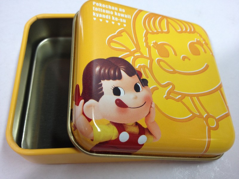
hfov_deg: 52.6
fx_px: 242
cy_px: 90
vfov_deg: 40.7
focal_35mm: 35
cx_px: 120
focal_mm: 4.28
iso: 64
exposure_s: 1/20
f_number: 2.4
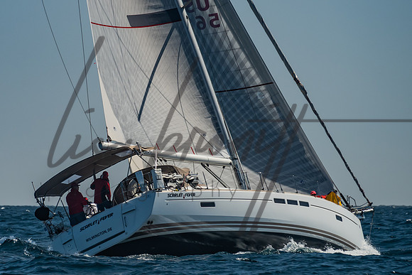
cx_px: 75
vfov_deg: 2.9
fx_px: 5402
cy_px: 127
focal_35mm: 472
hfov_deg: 4.4
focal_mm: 200
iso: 160
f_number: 6.3
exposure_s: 1/640
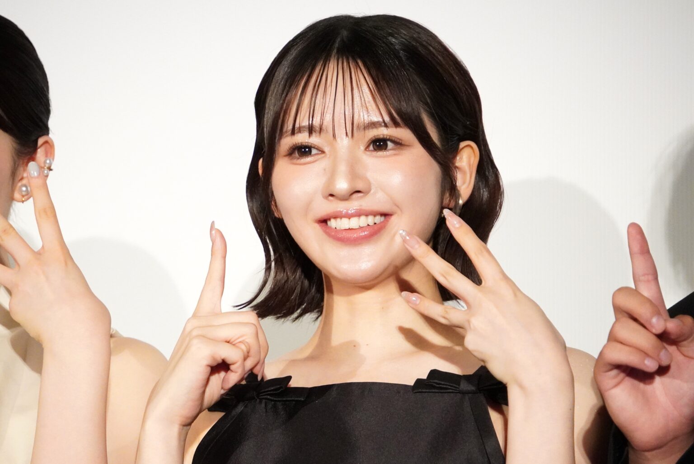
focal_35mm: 327
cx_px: 347
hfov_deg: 6.3
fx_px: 6307
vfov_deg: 4.2
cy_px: 232
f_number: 6.3
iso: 6400
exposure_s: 1/250
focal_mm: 218
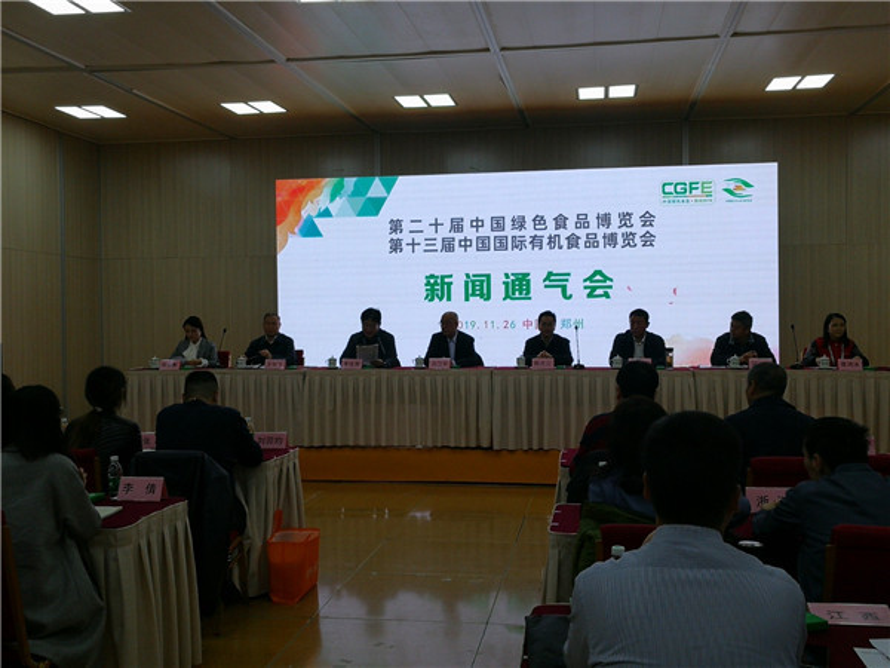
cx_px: 445
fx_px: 926
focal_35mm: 36
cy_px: 334
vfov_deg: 39.7
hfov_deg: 51.4
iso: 50
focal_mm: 3.95
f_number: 2.2
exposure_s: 1/50
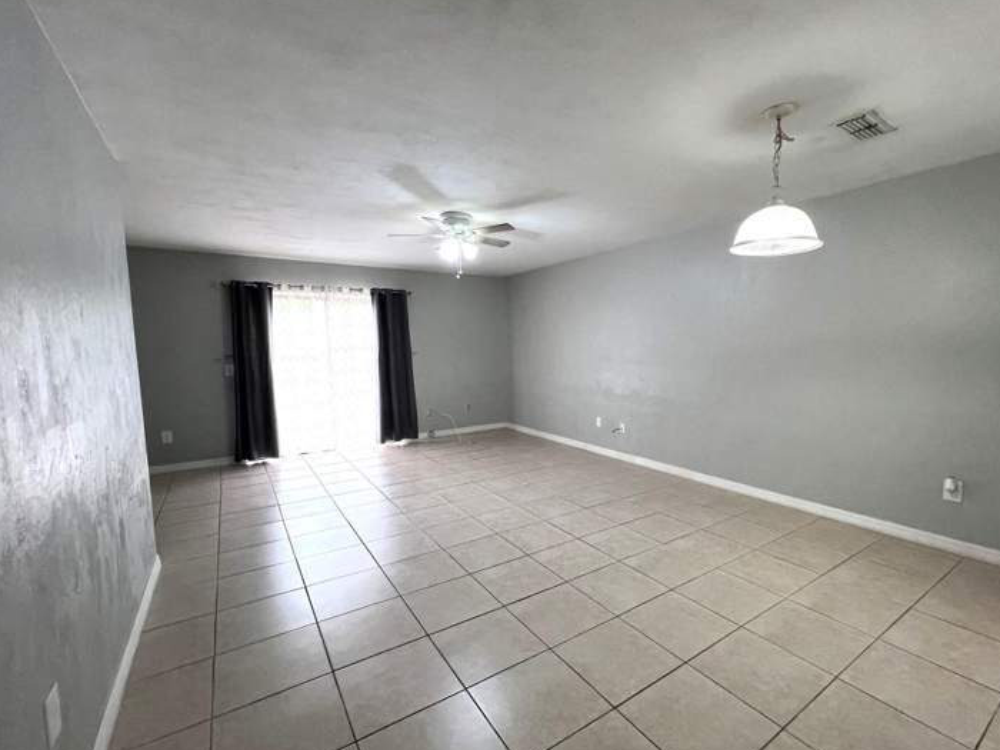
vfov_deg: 78.1
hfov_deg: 94.3
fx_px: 462
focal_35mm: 16
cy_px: 387
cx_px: 541
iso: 160
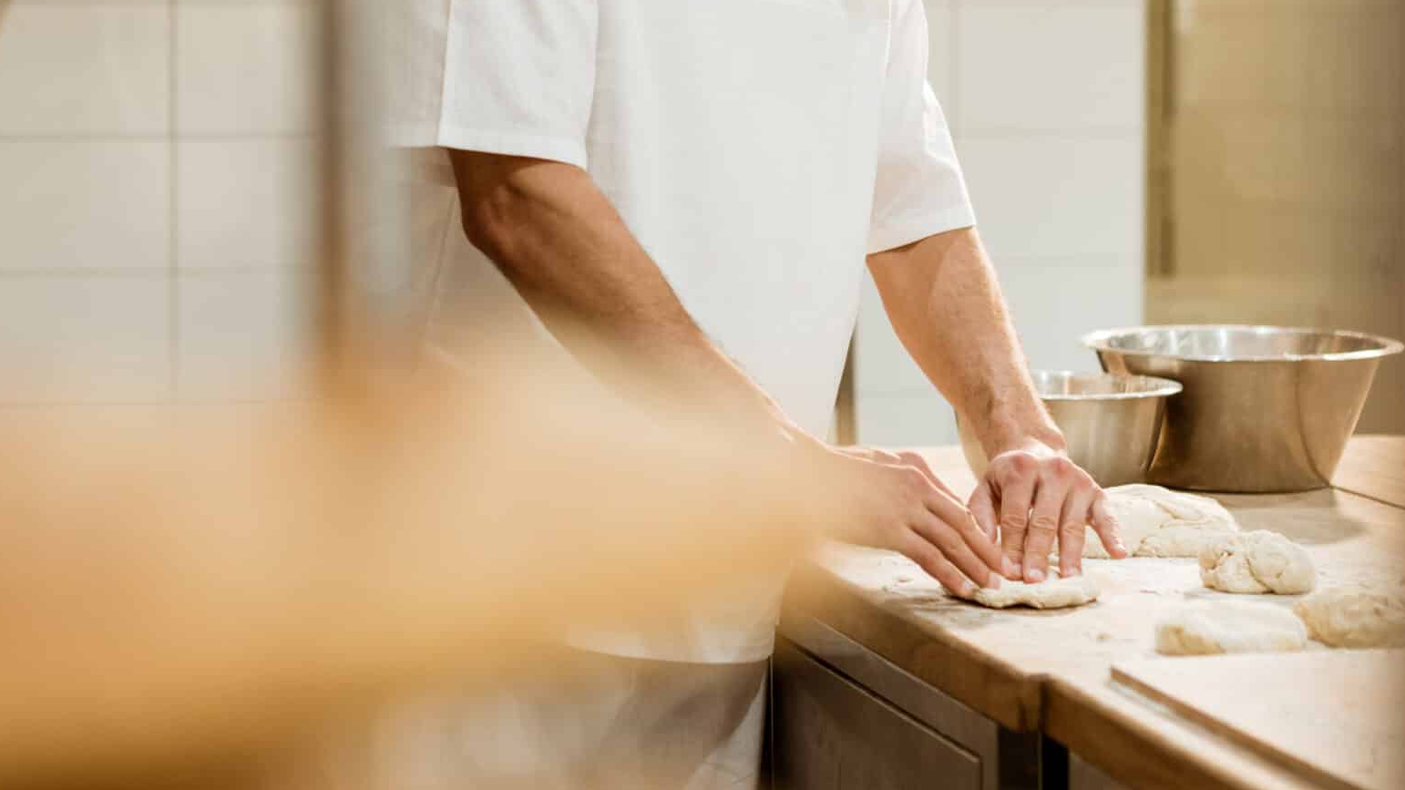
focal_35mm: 87
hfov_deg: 24.3
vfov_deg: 13.8
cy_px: 156
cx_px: 440
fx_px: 3241
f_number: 2.5
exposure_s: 1/250
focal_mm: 50
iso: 160
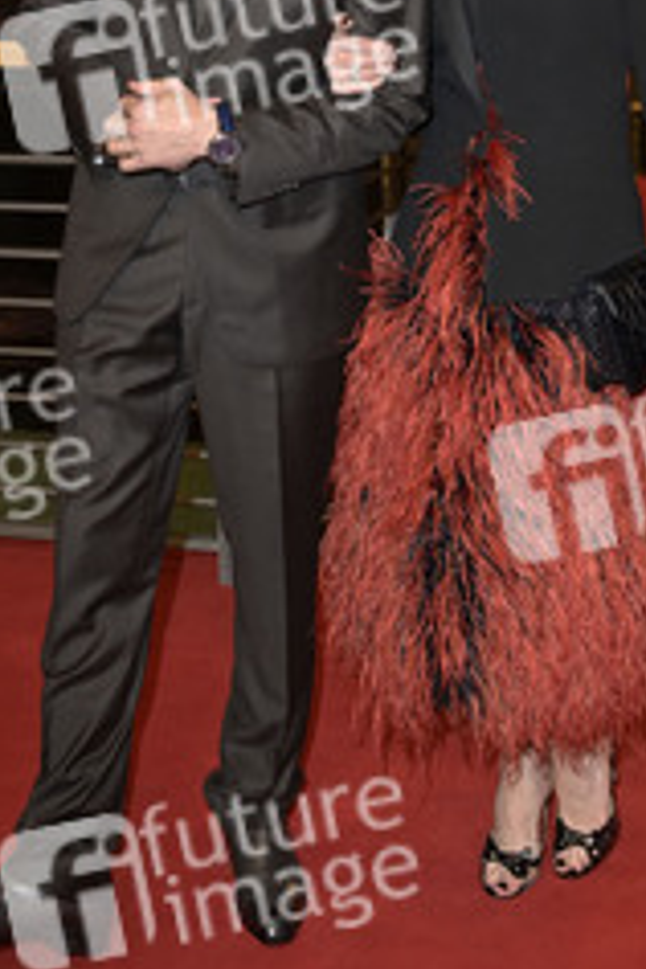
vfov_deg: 33.4
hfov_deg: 23.0
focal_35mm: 59
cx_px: 327
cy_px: 262
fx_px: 1588
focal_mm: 35
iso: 1600
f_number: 5.6
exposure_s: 1/160
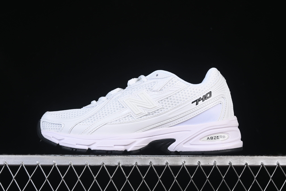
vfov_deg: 18.2
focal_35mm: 75
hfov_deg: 27.0
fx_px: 596
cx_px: 143
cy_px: 96
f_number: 8
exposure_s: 1/100
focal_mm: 50
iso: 160
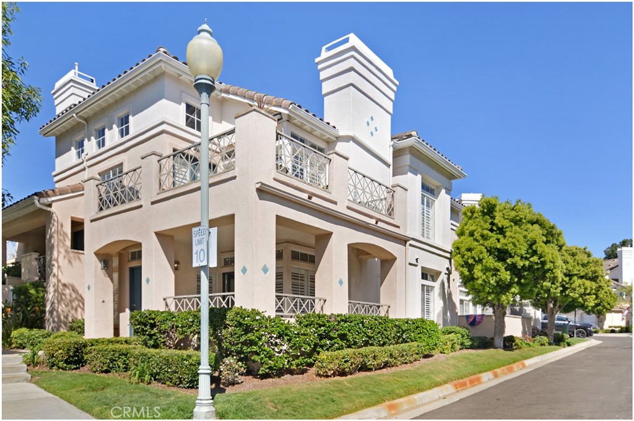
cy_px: 210
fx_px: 396
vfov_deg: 56.0
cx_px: 317
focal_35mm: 22
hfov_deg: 77.4
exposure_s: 1/4000
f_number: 4
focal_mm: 15
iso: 100
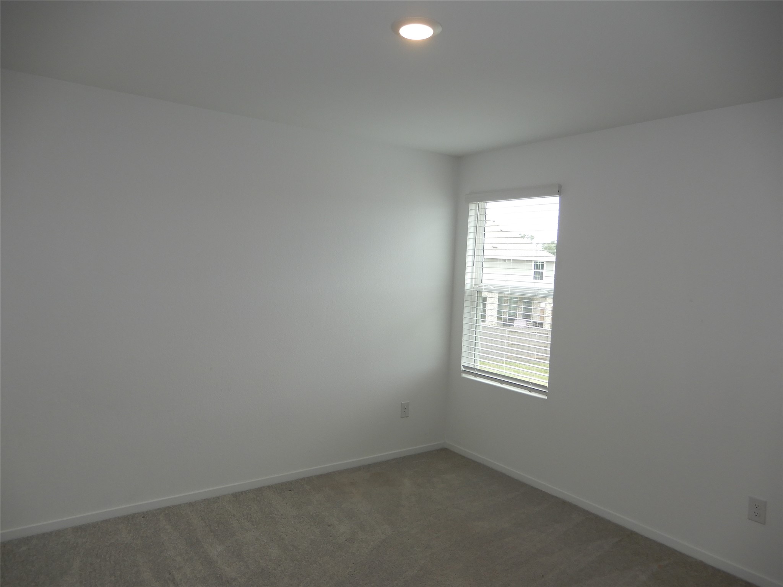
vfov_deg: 56.8
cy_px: 294
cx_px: 392
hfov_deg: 71.6
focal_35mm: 24
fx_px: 543
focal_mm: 4.3
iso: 80
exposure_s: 1/60
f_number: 3.4
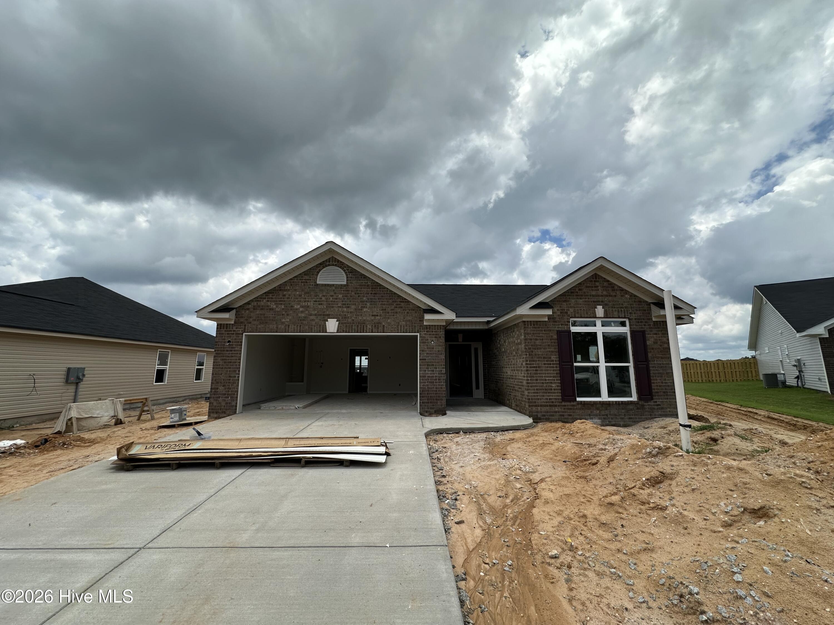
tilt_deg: +9.9
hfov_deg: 102.1
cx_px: 417
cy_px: 312
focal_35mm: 14
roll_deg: -0.4
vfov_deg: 85.7
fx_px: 337
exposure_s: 1/2353
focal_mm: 2.22
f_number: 2.2
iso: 40
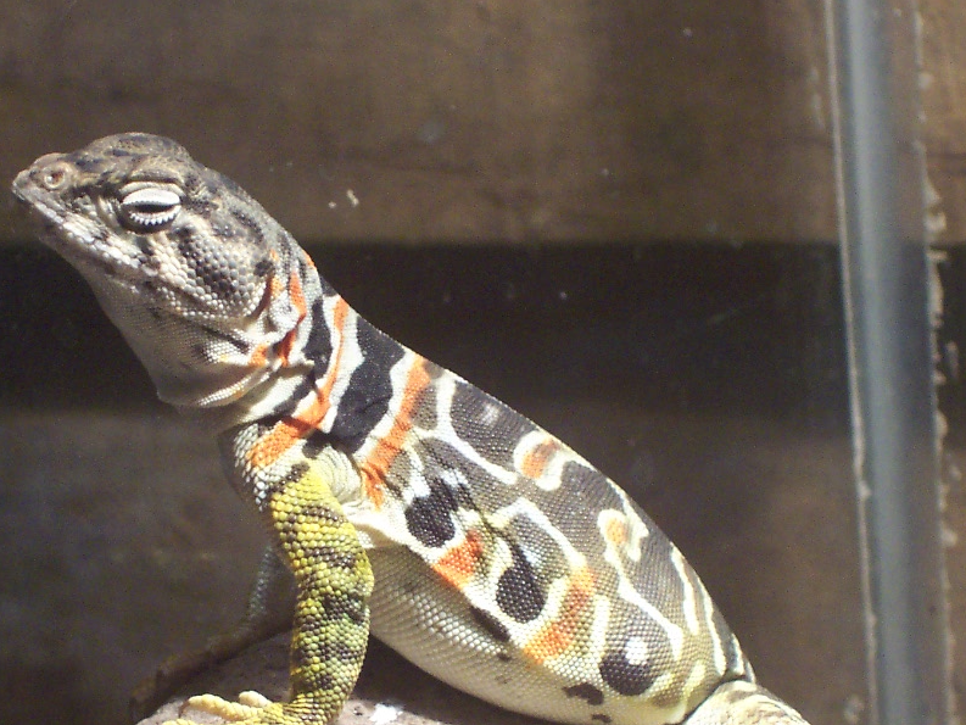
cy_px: 458
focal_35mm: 168
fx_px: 4689
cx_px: 443
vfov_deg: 8.8
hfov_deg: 11.8
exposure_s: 1/20
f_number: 4.8
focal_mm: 16.8
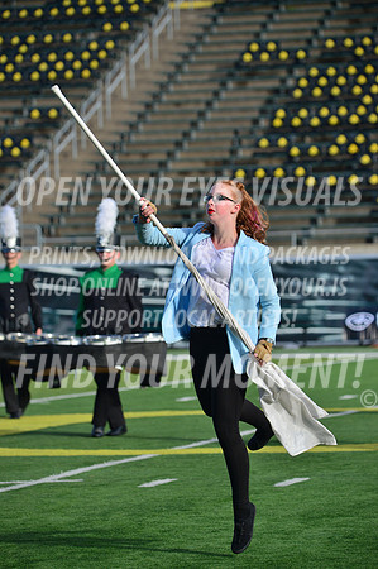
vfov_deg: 10.3
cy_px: 284
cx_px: 189
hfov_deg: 6.9
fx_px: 3157
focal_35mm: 200
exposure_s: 1/1250
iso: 125
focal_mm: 200
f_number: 5.6
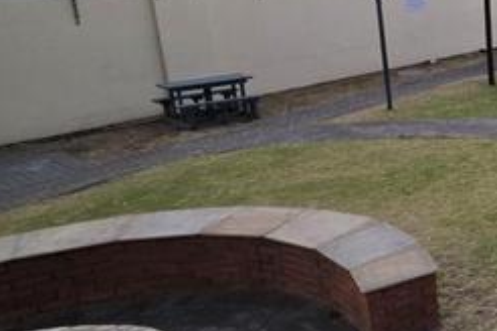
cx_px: 770
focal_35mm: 44
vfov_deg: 29.5
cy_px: 44
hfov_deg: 27.5
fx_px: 607
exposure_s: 1/100
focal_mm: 2.2
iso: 250
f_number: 1.9
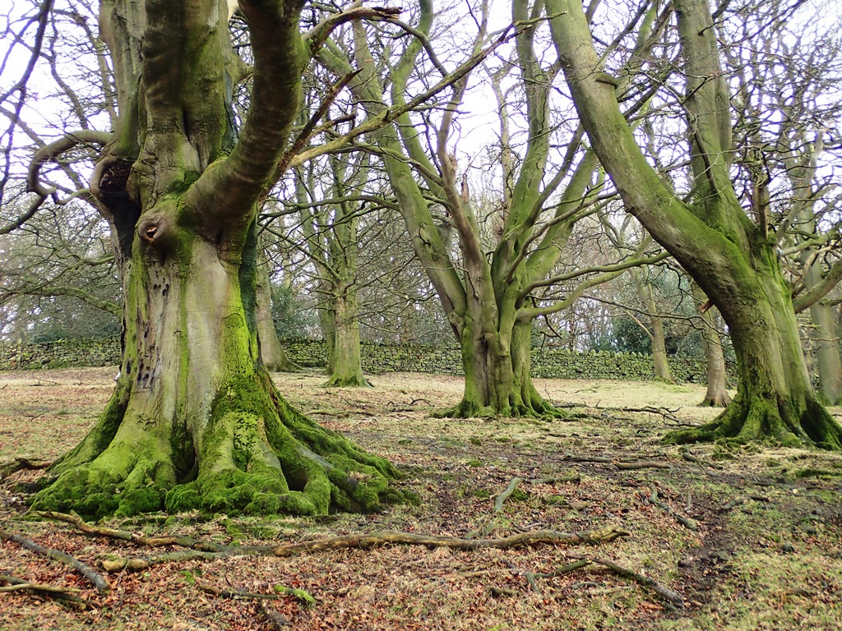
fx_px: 1119
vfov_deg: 31.5
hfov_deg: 41.2
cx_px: 421
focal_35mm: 46
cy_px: 316
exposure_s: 1/30
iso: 200
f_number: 3.1
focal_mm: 8.41
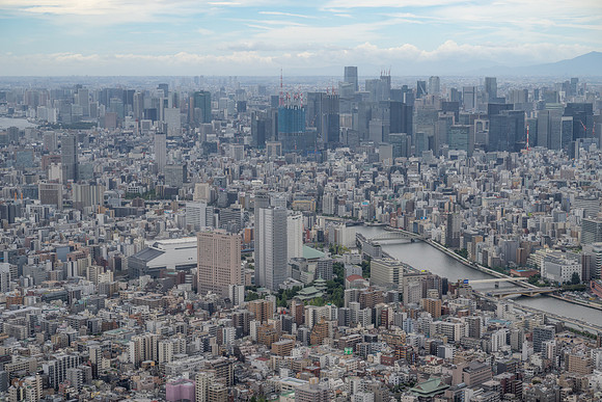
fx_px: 1171
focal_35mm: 70
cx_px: 301
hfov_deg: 28.8
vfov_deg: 19.5
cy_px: 201
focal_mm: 70
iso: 280
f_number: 8
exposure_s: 1/400
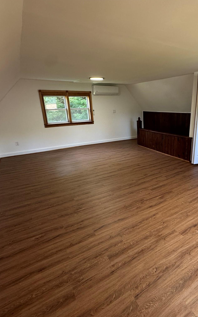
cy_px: 158
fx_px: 173
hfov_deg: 57.4
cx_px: 142
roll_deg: +0.7
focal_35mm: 20
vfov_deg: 85.1
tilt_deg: -18.1
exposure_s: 1/60
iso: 250
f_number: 2.2
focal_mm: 2.22
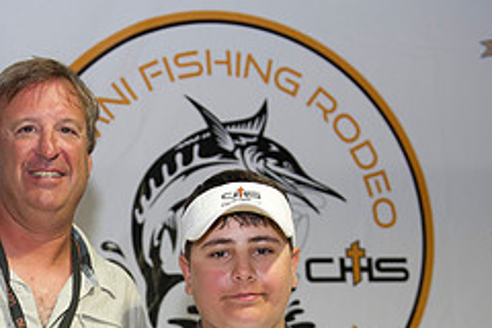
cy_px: 392
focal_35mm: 87
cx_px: 121
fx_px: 1189
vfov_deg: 15.2
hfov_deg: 23.1
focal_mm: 36
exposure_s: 1/250
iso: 500
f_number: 3.5
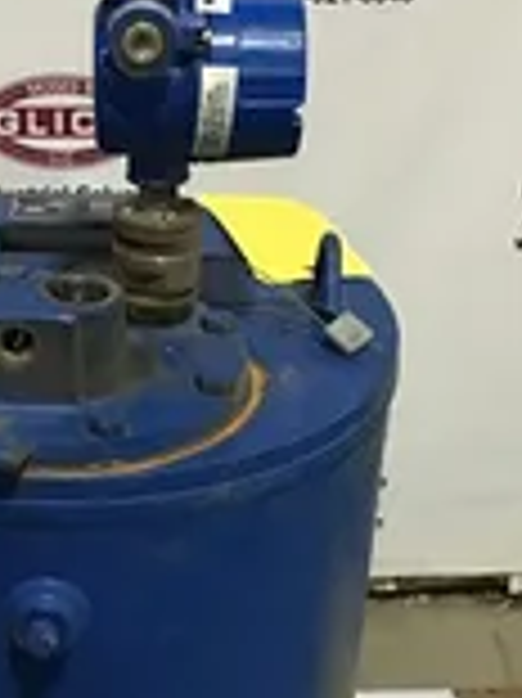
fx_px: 1611
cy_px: 590
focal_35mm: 80
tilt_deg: -33.2
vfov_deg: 23.9
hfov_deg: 18.3
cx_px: 122
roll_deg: -0.8
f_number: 2.4
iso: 200
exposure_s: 1/30
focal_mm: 3.3
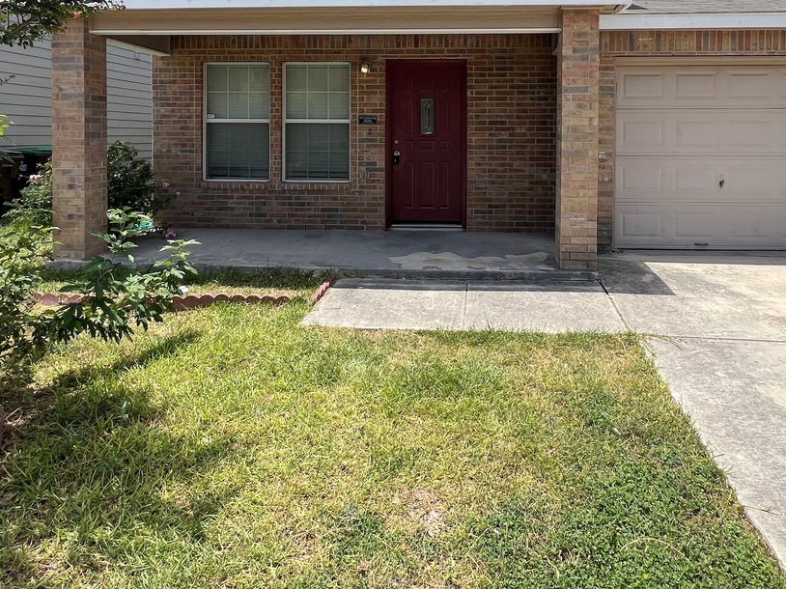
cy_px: 144
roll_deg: -0.4
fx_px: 522
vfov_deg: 55.9
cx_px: 448
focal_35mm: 23
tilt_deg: -1.9
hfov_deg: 73.6
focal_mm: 1.57
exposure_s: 1/1014
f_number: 1.8
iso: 32
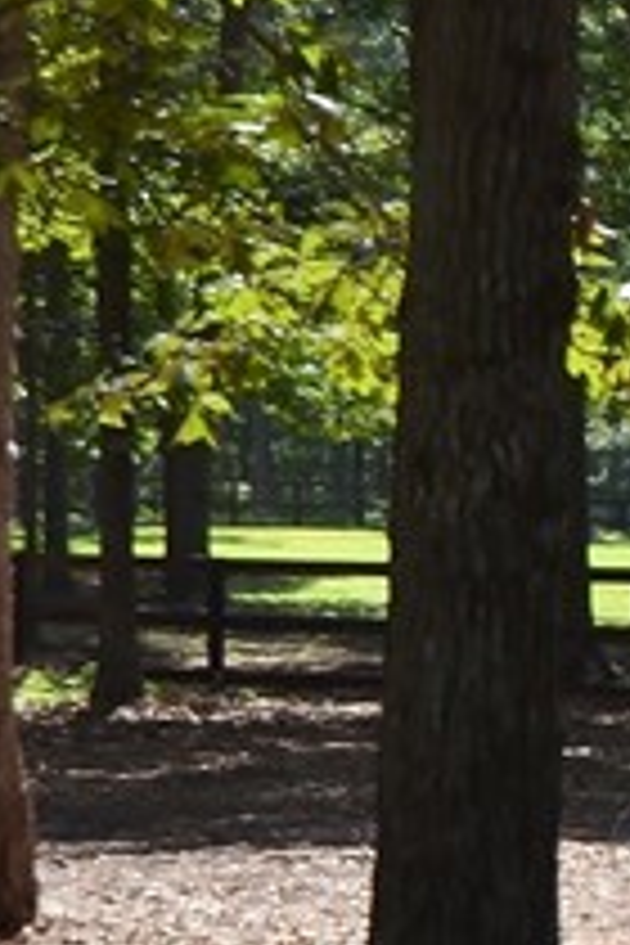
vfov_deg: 13.2
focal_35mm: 155
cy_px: 562
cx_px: 1386
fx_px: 4068
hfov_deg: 8.3
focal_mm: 20
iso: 100
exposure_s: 1/160
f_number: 6.3
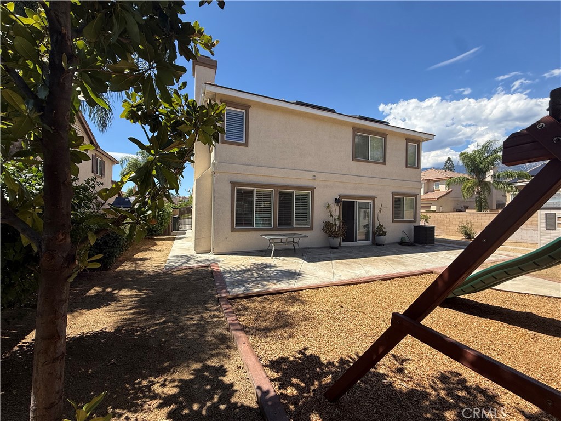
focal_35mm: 14
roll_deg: -0.6
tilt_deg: +0.5
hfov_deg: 102.1
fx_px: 227
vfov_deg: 85.7
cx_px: 280
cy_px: 210
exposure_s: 1/1497
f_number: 2.2
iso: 50
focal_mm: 2.22
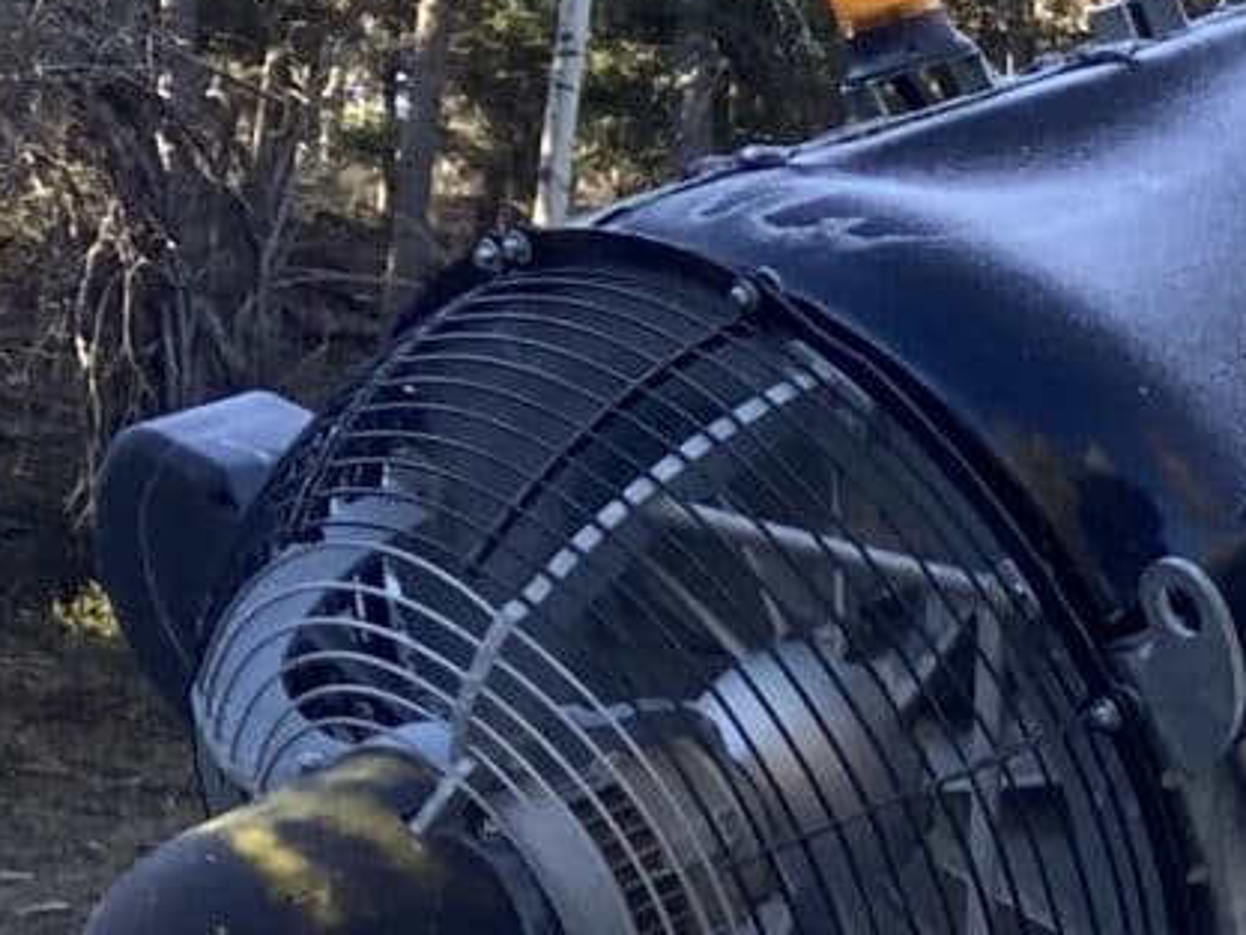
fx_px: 6193
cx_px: 3385
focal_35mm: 172
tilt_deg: +11.3
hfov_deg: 9.6
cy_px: 1413
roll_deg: -3.4
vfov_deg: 8.4
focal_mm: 3.99
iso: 25
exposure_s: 1/121
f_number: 1.8
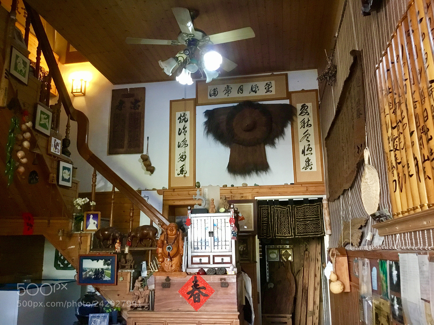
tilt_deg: +12.7
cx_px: 217
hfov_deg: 58.4
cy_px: 162
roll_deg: +0.8
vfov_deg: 45.4
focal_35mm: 31
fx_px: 389
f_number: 2.4
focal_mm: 3.3
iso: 200
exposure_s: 1/30
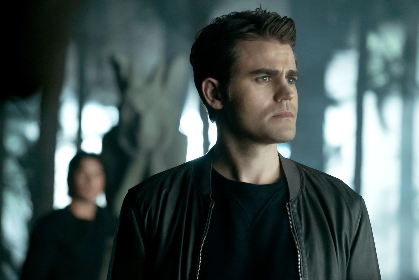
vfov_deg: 10.4
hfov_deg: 15.5
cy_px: 140
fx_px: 1537
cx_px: 210
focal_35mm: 132
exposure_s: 1/80
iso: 12800
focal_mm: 132
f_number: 4
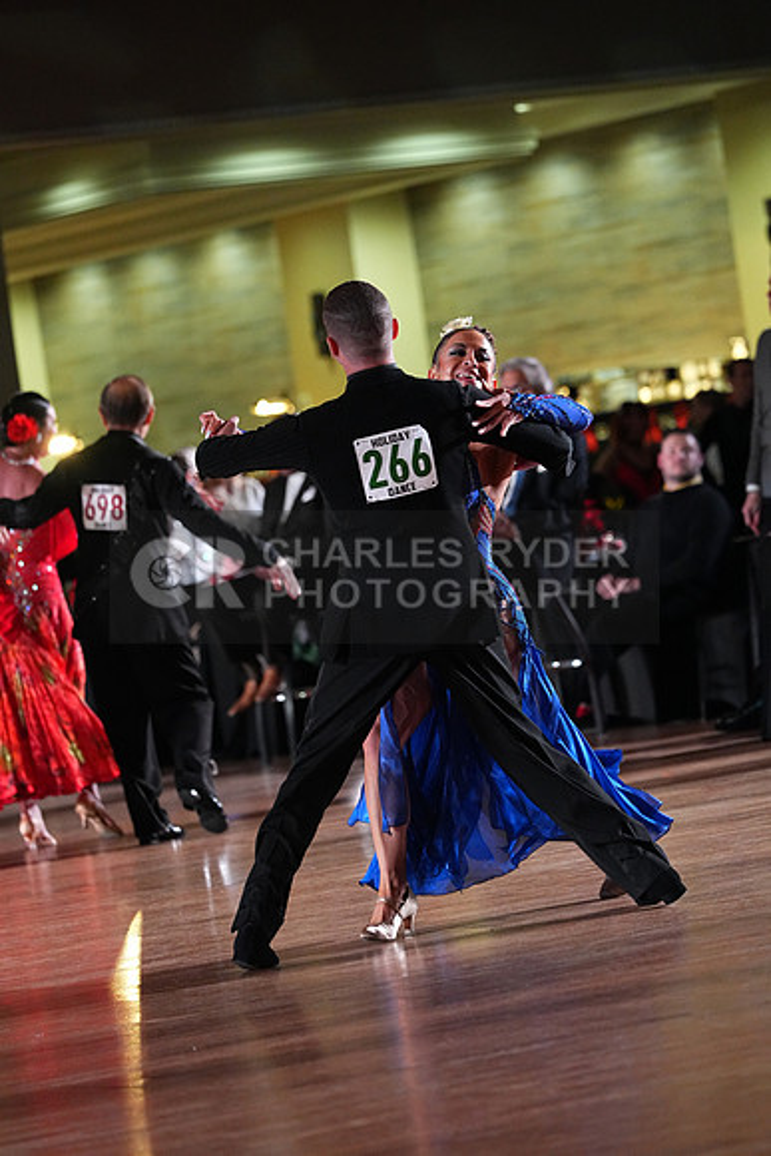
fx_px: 6421
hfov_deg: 6.9
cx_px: 386
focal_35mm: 200
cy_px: 578
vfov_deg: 10.3
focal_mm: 200
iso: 6400
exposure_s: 1/400
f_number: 4.5
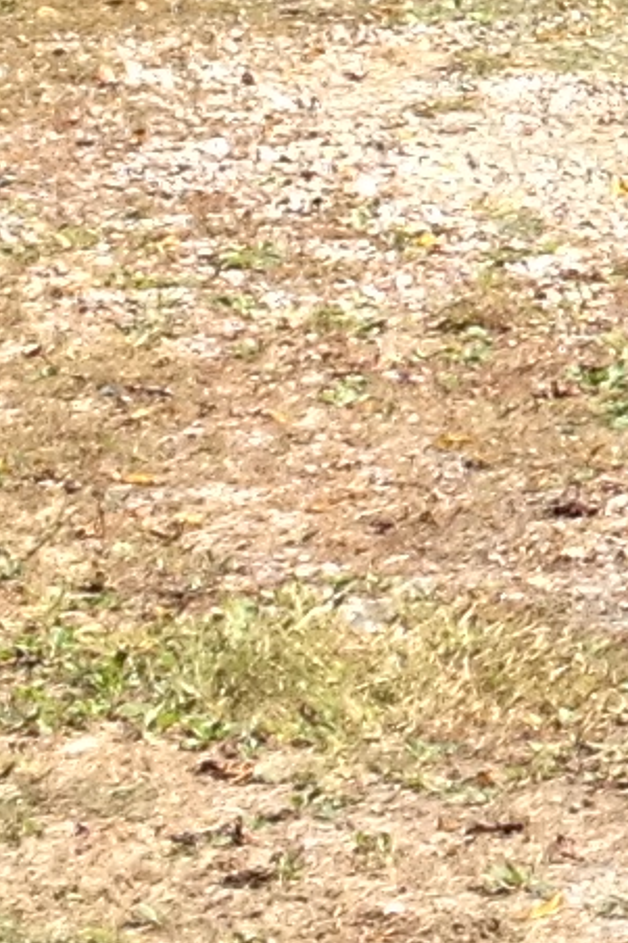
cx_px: 1692
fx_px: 6887
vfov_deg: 7.7
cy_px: -405
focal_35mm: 263
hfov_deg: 5.0
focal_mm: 4.28
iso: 50
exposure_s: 1/635
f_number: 2.4
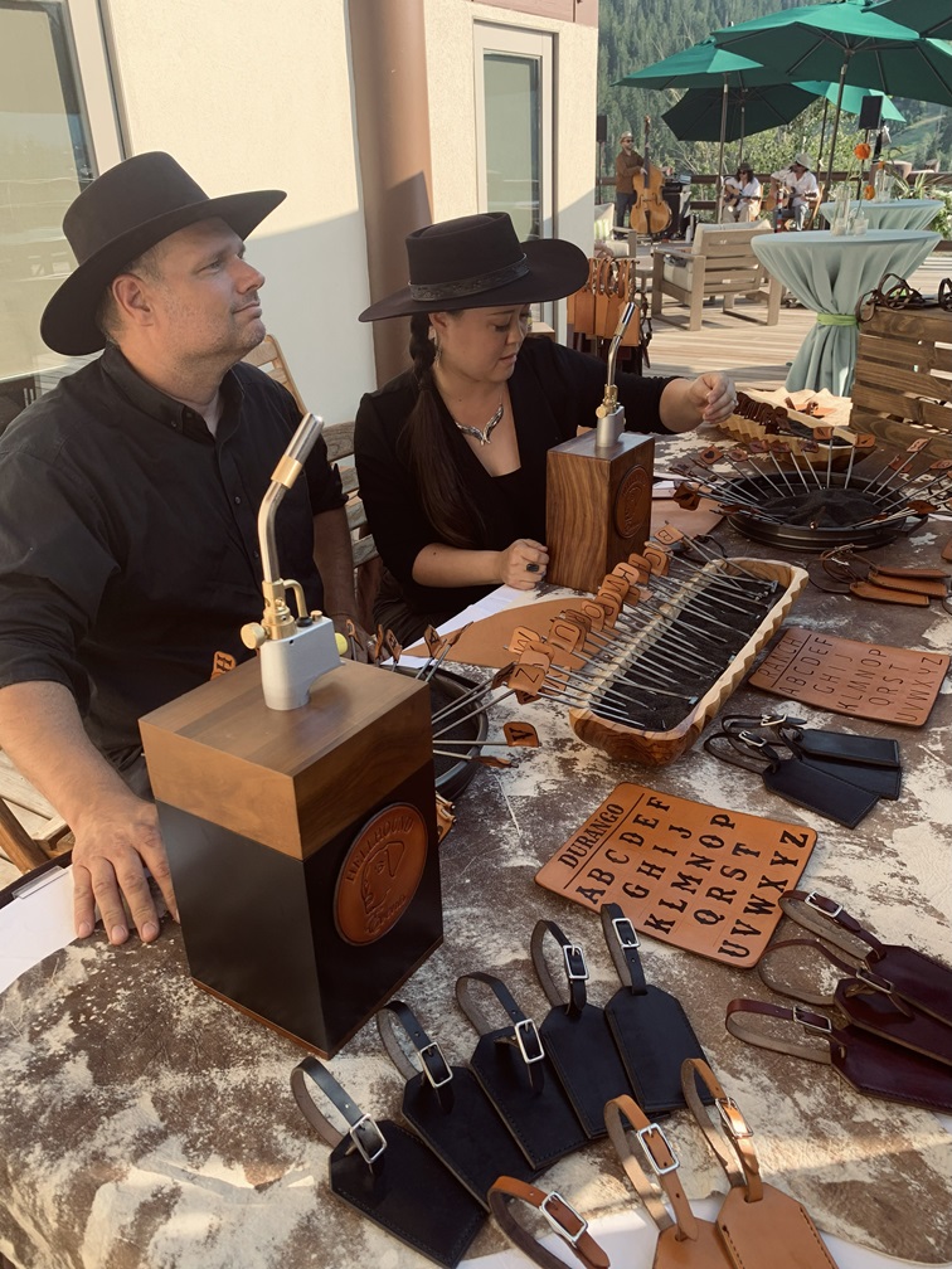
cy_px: 634
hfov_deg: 53.1
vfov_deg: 67.3
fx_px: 953
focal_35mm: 26
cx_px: 476
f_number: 1.8
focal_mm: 4.25
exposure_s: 1/345
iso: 25
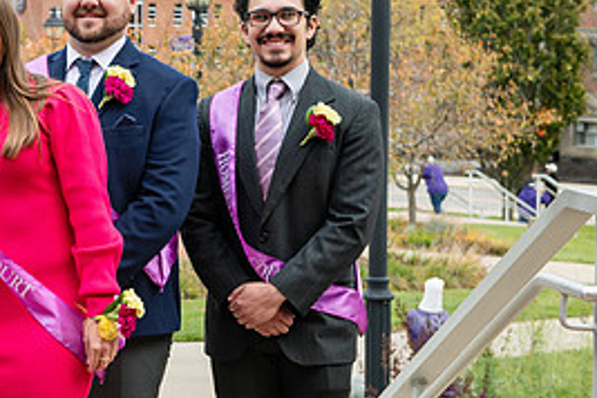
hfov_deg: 17.6
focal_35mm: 113
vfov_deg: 12.1
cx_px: -31
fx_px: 1874
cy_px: 176
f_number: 5.6
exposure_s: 1/320
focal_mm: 52
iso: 200
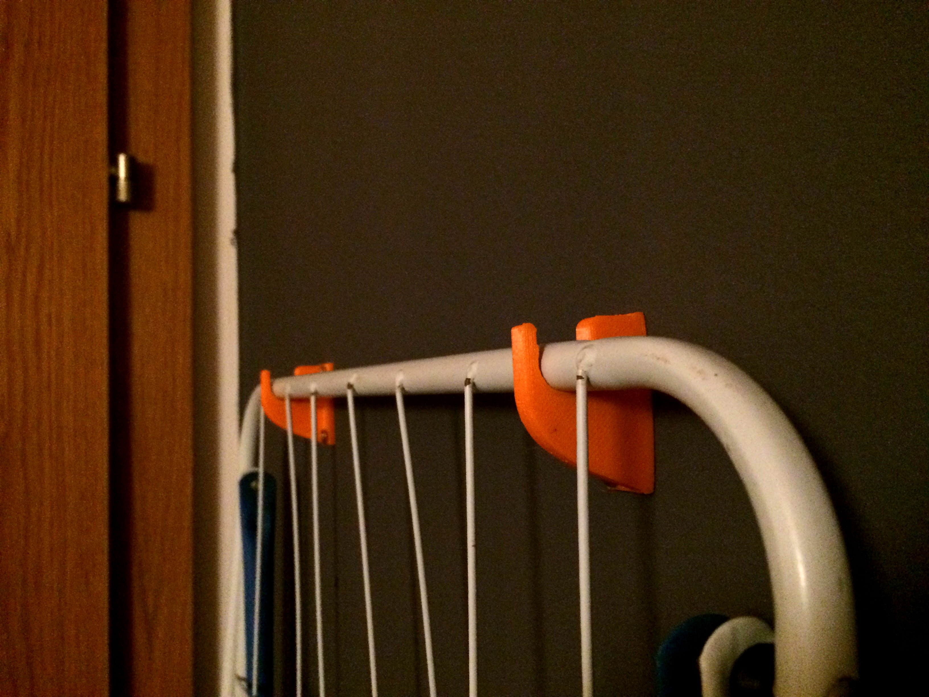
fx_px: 778
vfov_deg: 48.2
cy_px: 348
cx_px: 464
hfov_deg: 61.7
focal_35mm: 29
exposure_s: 1/17
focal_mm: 4.15
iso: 500
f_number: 2.2
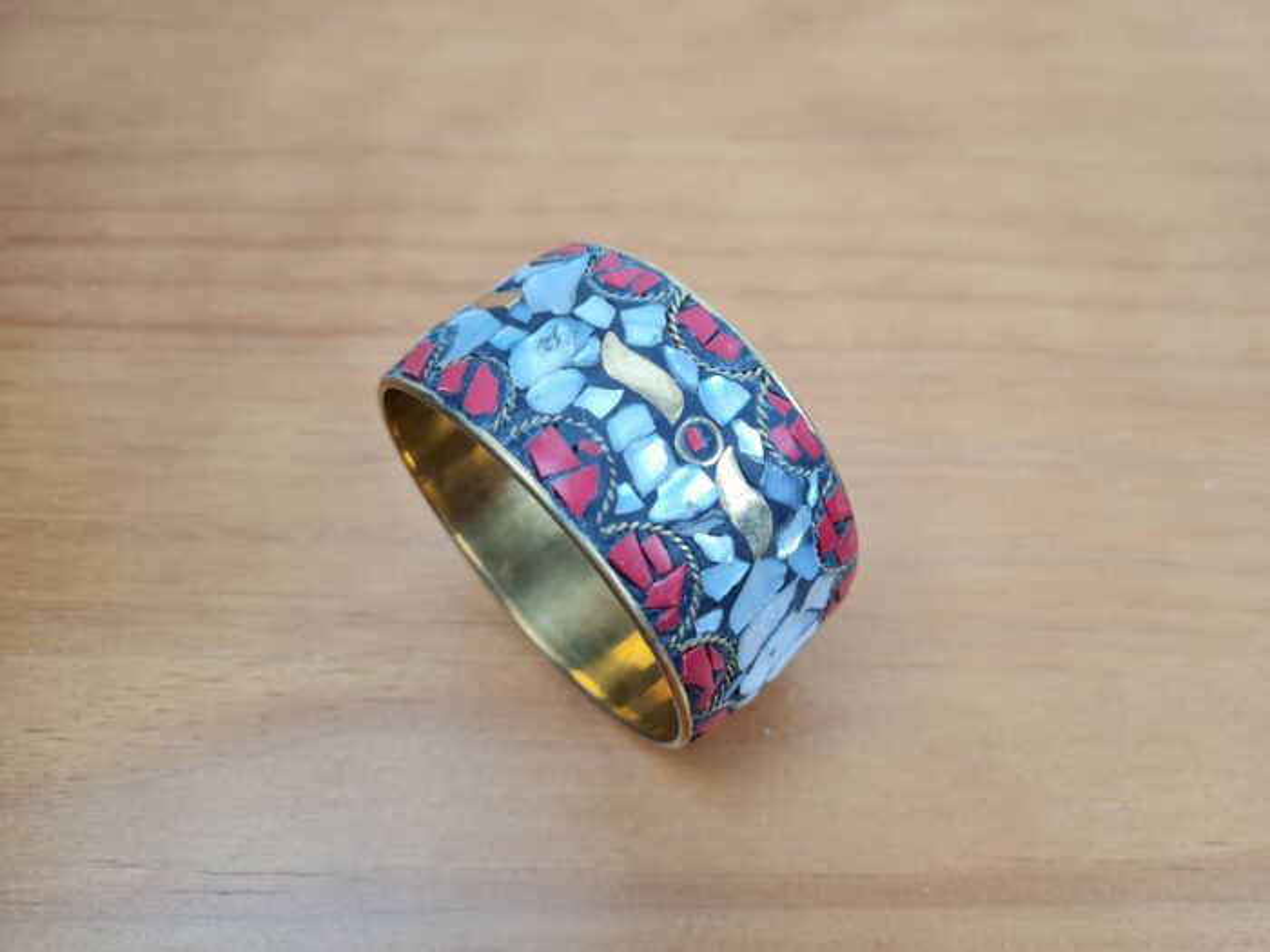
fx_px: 954
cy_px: 476
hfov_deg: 67.3
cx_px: 635
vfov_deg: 53.1
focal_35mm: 26
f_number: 1.8
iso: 100
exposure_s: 1/120
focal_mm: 5.4
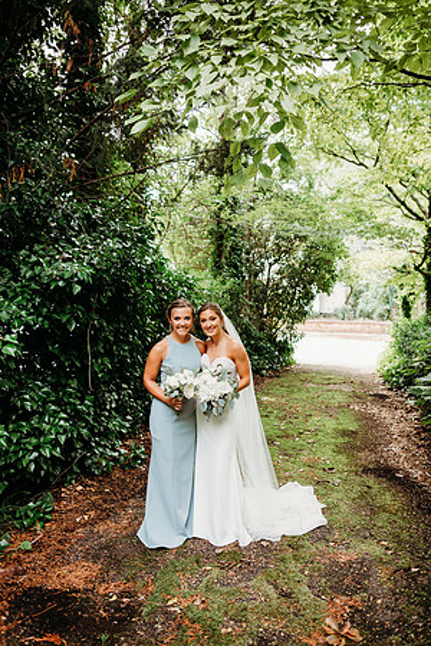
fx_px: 431
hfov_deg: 53.1
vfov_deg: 73.7
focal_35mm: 24
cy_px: 323
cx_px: 216
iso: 160
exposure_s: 1/160
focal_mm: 24
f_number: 2.5
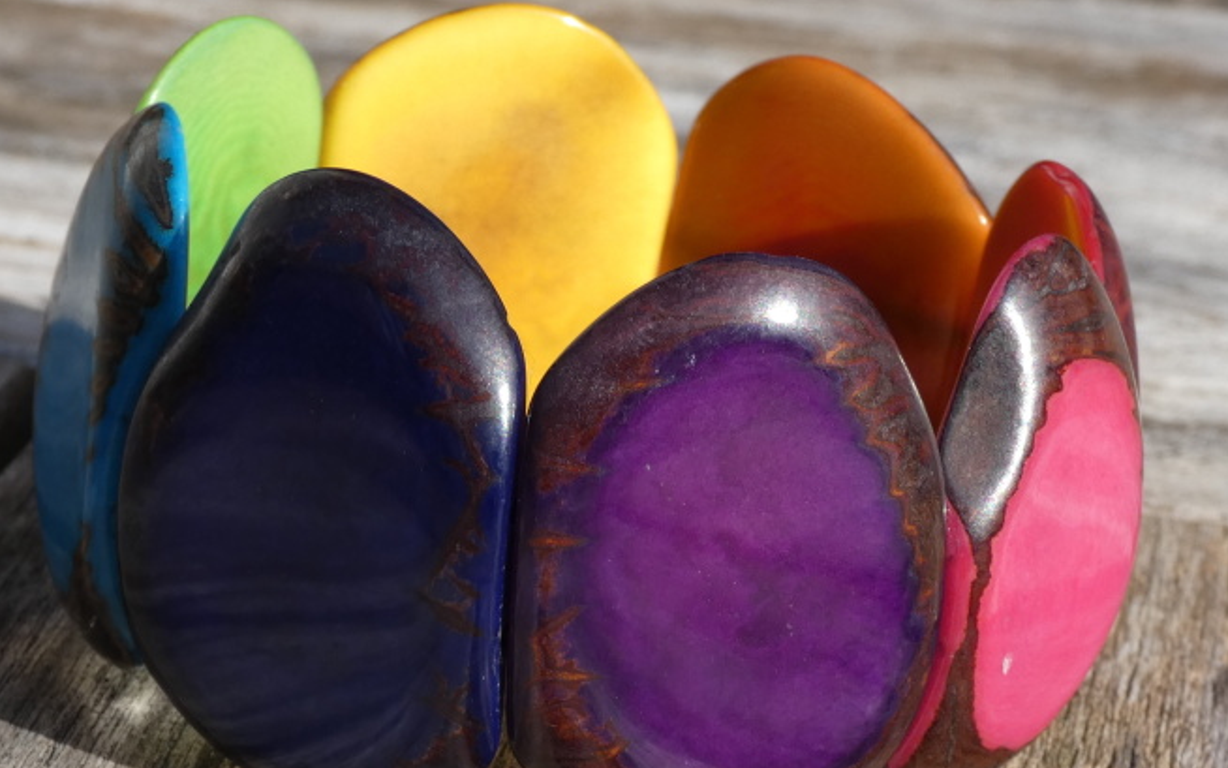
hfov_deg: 16.4
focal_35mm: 127
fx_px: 4251
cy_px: 494
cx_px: 548
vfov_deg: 10.3
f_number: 4.8
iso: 80
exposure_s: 1/320
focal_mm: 17.5
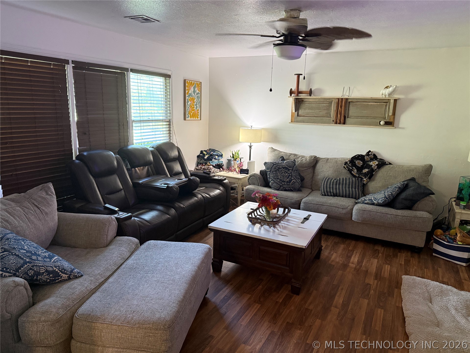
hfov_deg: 71.6
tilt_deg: -10.7
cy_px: 176
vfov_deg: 56.8
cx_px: 235
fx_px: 326
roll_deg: -1.4
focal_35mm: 24
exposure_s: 1/60
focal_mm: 6.76
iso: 500
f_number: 1.78
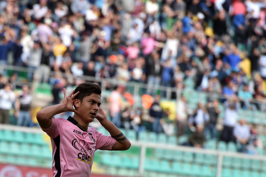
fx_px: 1477
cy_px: 88
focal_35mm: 200
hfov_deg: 10.3
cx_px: 133
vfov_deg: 6.9
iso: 400
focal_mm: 200
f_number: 4
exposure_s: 1/2500
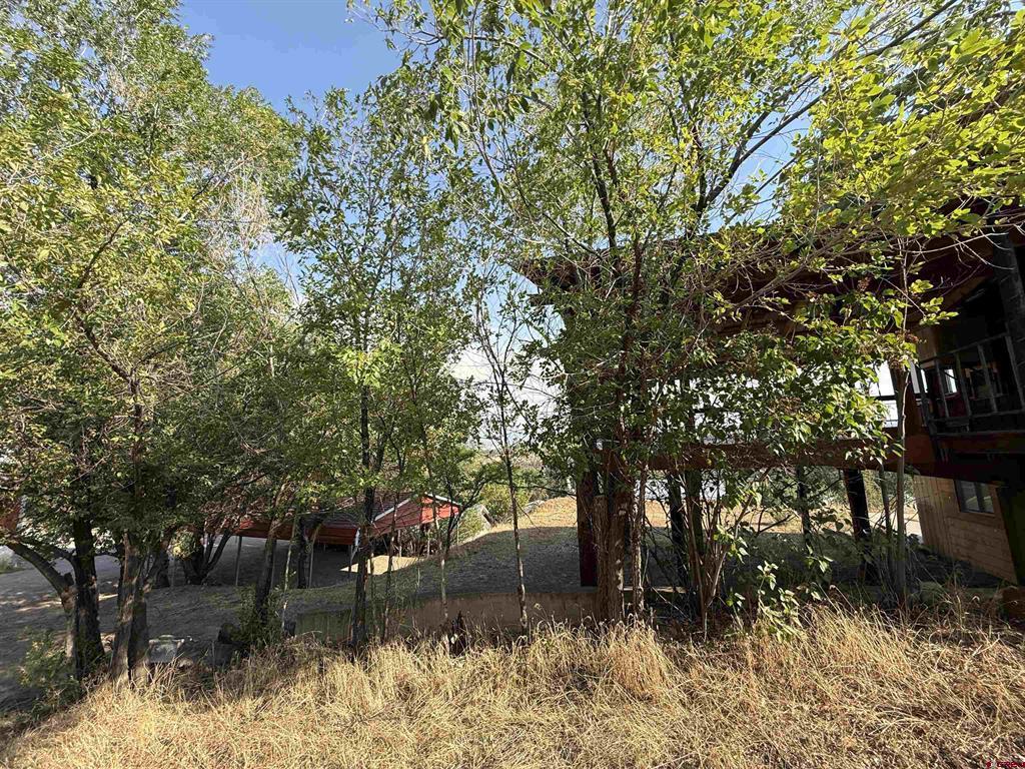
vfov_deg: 85.7
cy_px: 384
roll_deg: -0.1
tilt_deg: +10.4
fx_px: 415
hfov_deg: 102.1
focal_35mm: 14
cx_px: 512
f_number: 2.2
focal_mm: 2.22
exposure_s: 1/527
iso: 50
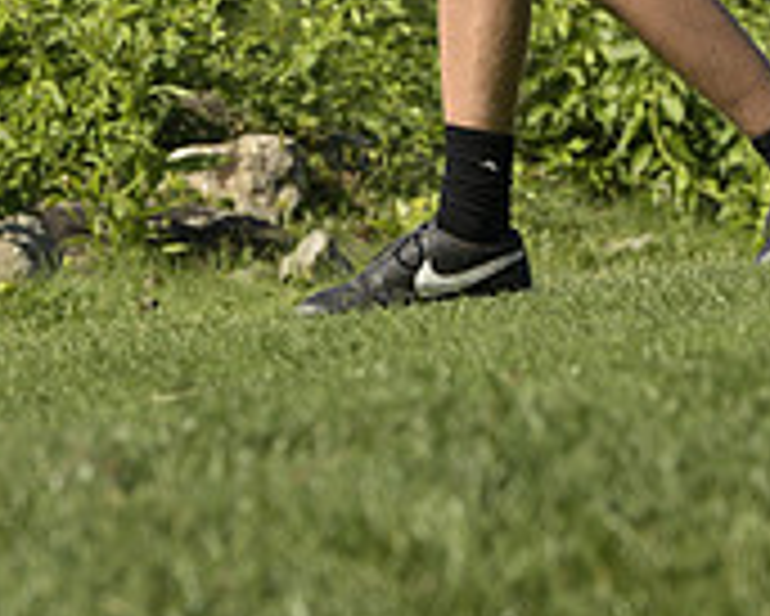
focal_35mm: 324
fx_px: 7388
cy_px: -504
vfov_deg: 4.7
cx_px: 430
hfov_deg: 6.0
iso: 250
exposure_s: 1/800
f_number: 6.3
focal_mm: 102
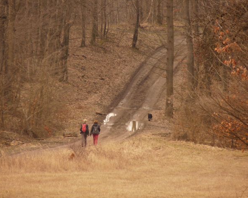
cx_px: 128
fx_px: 3595
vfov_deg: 3.2
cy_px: 99
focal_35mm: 490
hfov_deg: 4.0
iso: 100
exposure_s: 1/160
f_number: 4.4
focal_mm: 83.2
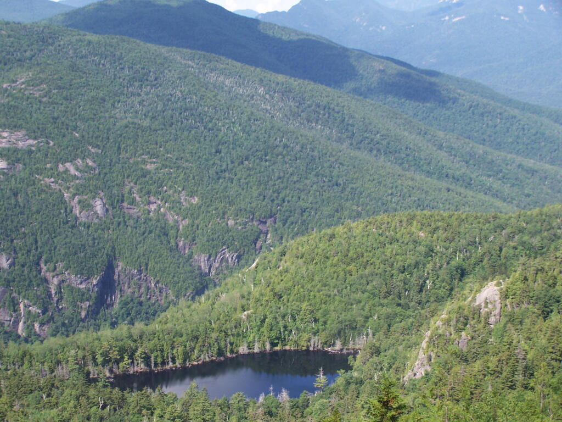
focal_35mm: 64
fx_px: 1039
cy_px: 211
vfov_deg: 22.9
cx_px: 281
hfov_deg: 30.3
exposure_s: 1/500
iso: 80
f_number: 3.2
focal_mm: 10.7
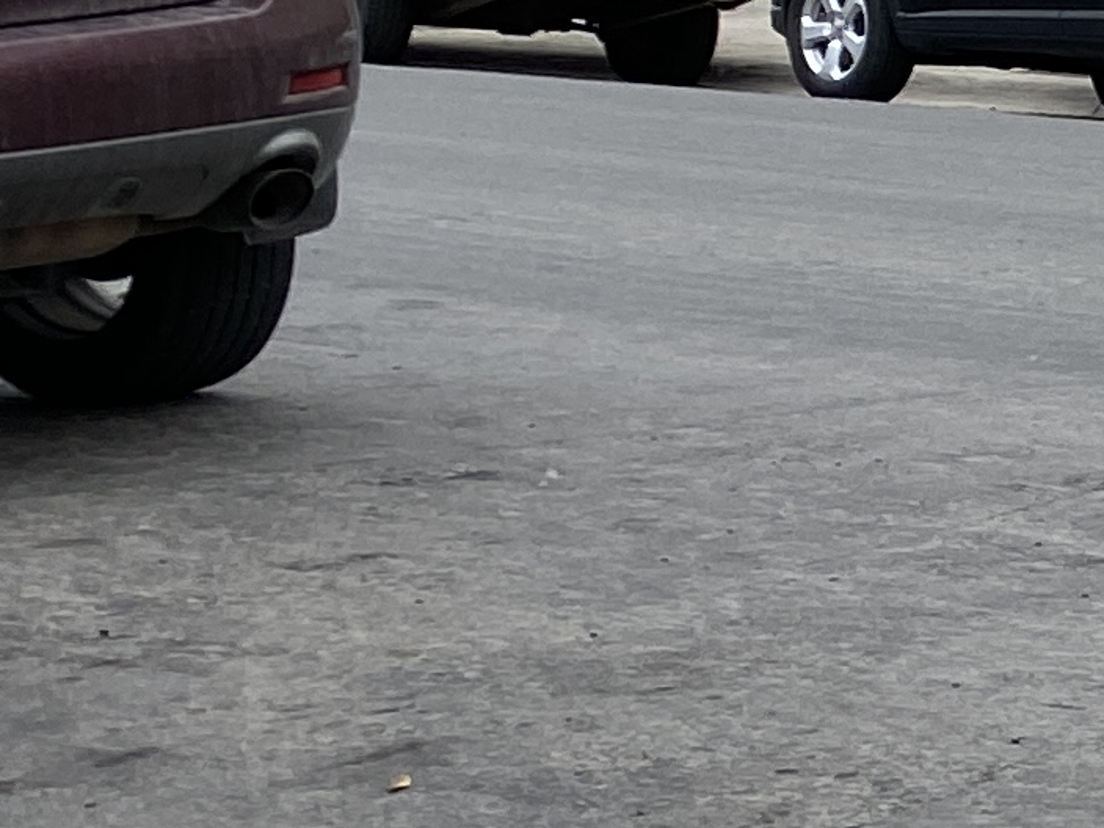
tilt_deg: -7.6
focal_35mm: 149
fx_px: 4752
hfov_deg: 10.3
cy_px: 637
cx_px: 3124
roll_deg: -1.0
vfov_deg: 9.9
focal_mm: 4.25
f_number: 1.8
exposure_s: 1/1362
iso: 32
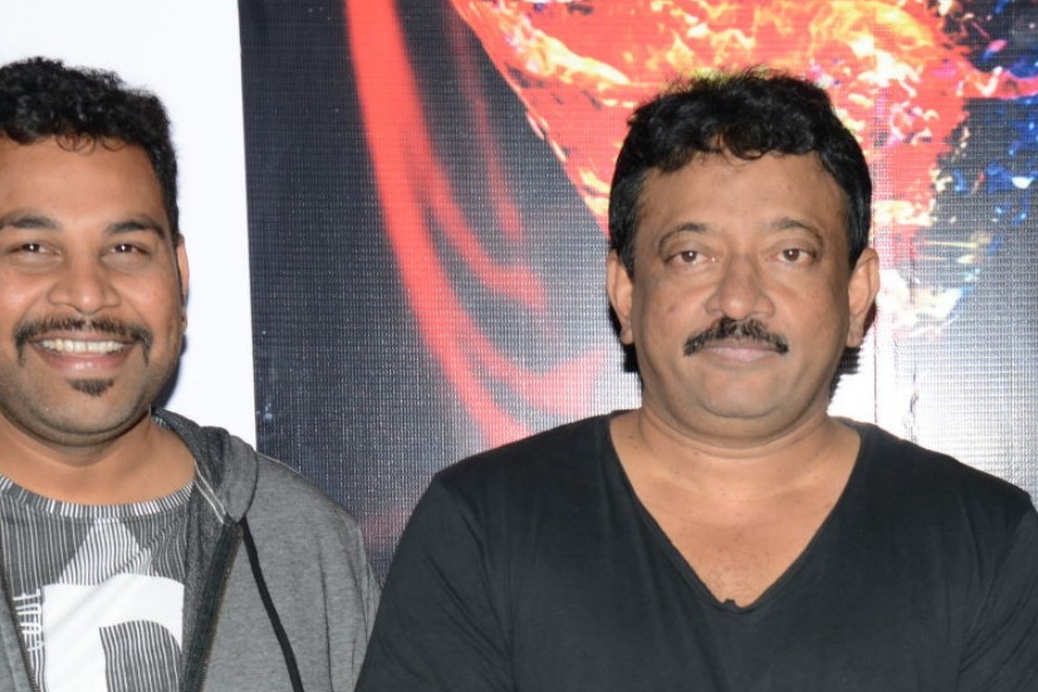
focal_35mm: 124
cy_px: 810
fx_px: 3574
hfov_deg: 16.5
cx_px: 753
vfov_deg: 10.9
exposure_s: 1/125
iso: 400
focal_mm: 50
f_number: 5.6
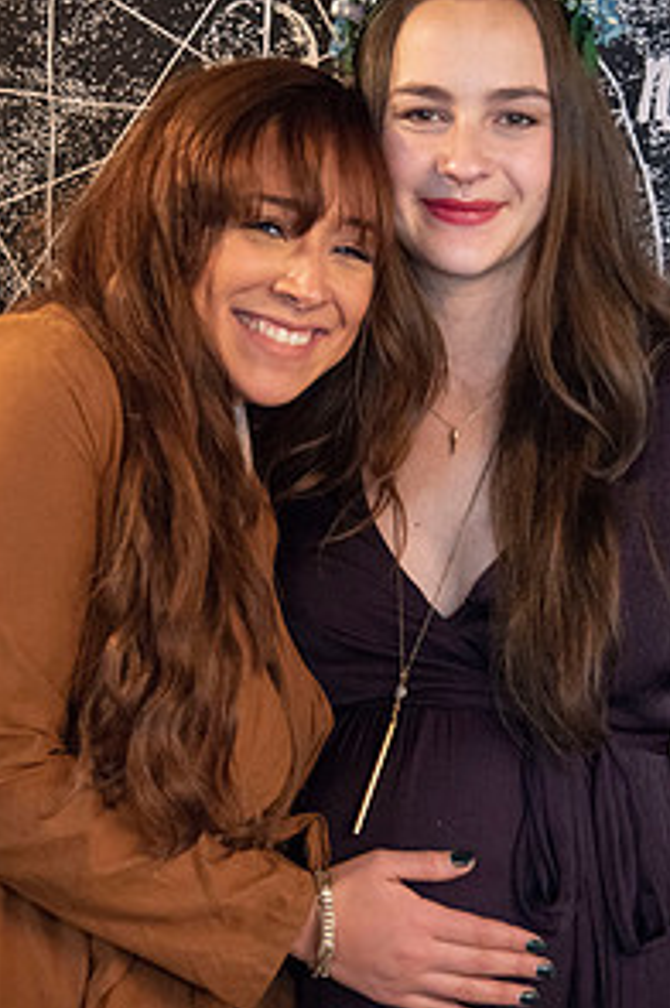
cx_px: 338
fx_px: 2350
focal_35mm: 84
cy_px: 574
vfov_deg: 24.2
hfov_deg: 16.2
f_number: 4
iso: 3200
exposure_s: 1/200
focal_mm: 55
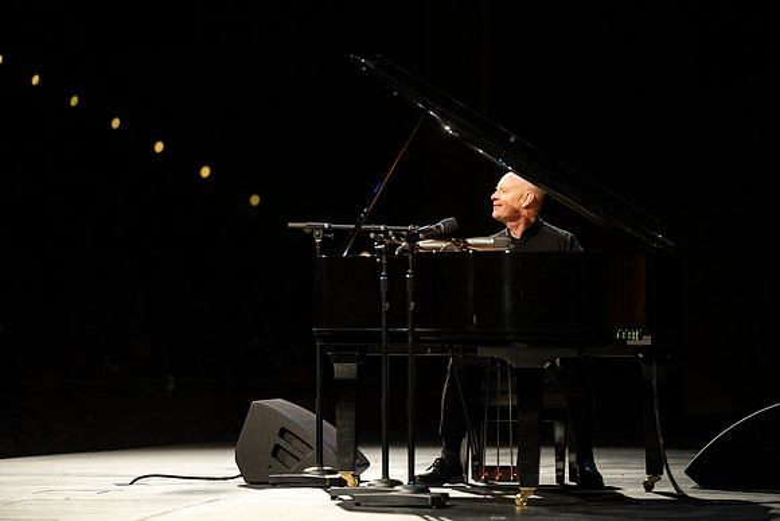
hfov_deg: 10.3
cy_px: 260
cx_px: 390
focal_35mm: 200
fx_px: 4334
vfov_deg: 6.9
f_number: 2.8
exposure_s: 1/200
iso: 1000
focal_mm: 200
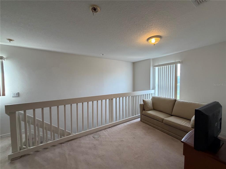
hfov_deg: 102.1
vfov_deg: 85.7
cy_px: 84
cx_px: 113
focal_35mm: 14
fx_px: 91
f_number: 2.2
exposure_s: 1/121
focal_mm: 2.22
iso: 250
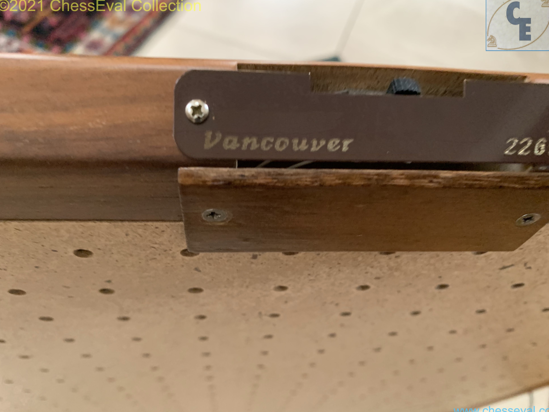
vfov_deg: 51.4
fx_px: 428
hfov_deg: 65.3
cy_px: 203
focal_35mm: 27
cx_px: 277
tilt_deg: -58.1
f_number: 1.8
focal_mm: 4.25
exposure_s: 1/60
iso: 400
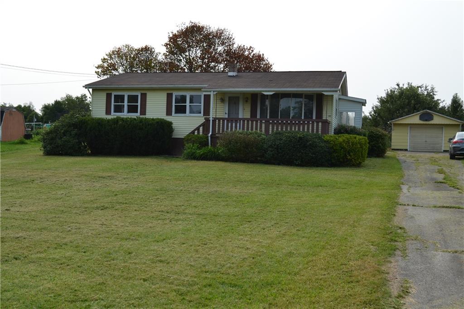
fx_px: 502
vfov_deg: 34.2
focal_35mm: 39
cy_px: 154
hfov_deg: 49.6
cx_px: 232
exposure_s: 1/250
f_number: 8
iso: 100
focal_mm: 26
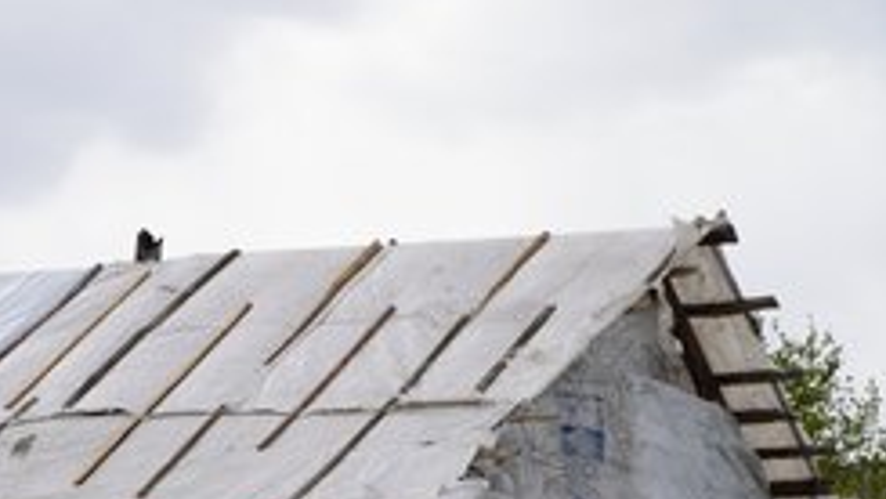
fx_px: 5002
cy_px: 447
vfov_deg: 5.7
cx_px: 253
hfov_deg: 10.1
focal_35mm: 213
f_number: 5
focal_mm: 83
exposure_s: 1/640
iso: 100
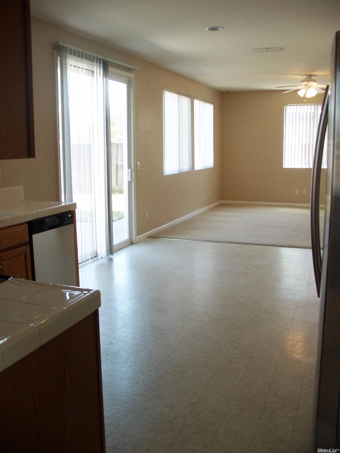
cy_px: 226
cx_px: 170
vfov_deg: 55.3
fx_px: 432
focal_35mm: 33
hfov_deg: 43.0
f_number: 2.8
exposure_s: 1/100
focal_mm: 7.1
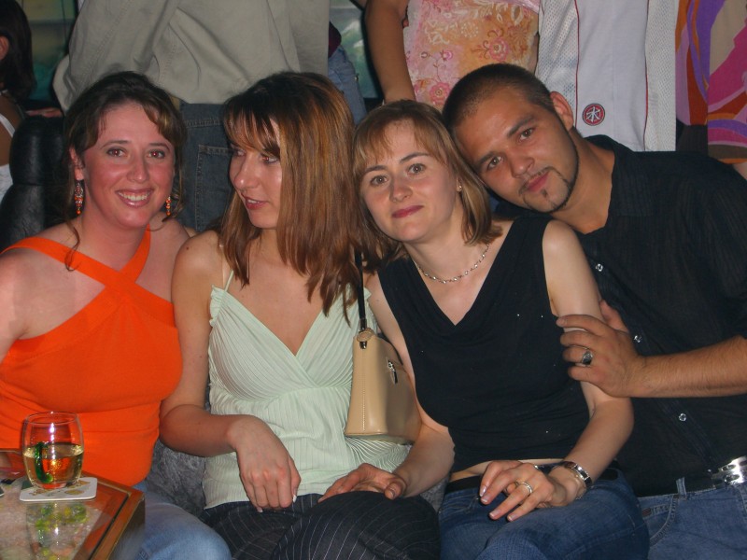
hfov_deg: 28.6
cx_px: 374
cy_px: 280
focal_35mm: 68
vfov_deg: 21.6
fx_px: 1467
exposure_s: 1/60
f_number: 4
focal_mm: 14.2
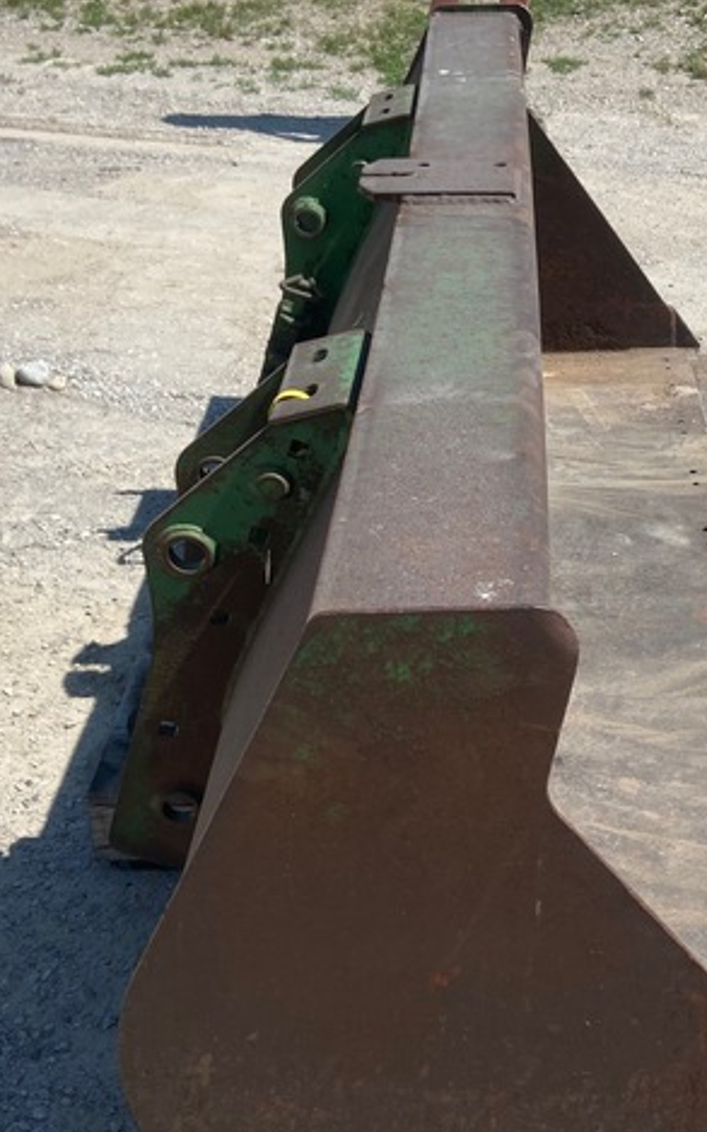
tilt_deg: -33.8
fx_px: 1449
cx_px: 565
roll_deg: -2.4
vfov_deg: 42.6
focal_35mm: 47
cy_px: 615
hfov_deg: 26.9
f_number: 1.8
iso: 32
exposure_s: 1/3731
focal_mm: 4.25
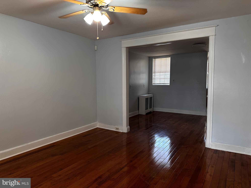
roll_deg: +0.5
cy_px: 94
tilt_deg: -4.2
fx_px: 174
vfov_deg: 56.8
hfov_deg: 71.6
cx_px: 126
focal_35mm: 24
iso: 200
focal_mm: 6.86
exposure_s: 1/120
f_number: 1.78
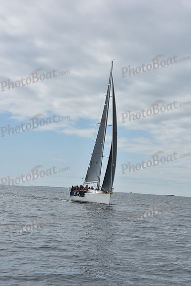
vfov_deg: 25.4
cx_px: 96
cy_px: 143
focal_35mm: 80
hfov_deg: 17.1
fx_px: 636
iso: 250
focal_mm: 80
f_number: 13
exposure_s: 1/800
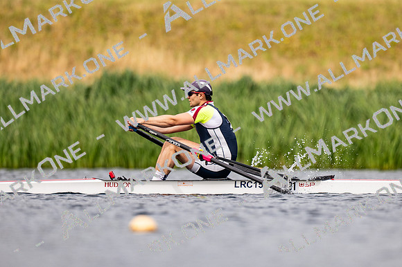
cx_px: 201
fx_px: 10044
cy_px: 134
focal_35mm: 900
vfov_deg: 1.5
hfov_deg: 2.3
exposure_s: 1/2500
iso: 250
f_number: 4
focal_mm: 600
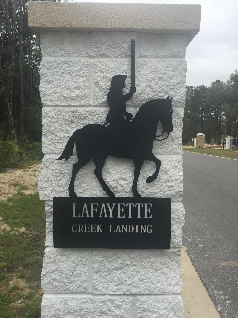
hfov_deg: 48.2
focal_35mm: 29
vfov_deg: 61.7
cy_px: 159
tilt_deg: -2.1
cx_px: 119
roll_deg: -0.4
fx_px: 266
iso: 32
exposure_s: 1/824
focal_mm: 4.15
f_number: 2.2
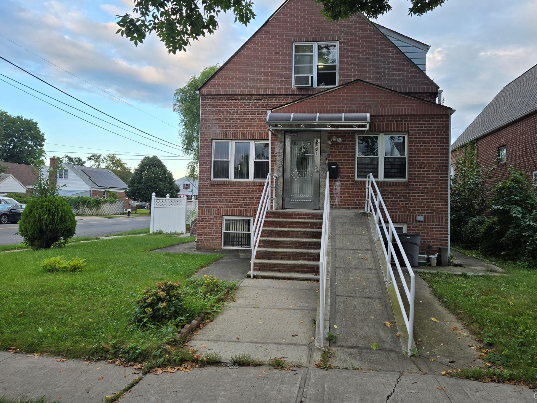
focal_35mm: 26
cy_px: 176
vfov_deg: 52.9
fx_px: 403
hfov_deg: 67.2
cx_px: 290
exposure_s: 1/180
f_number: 1.8
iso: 25
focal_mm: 5.4
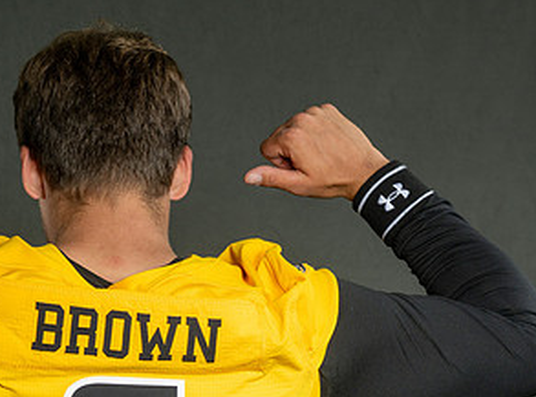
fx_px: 2744
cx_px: 188
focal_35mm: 178
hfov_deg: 11.1
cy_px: 390
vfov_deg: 8.2
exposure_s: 1/200
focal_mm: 70
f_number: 8
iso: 200
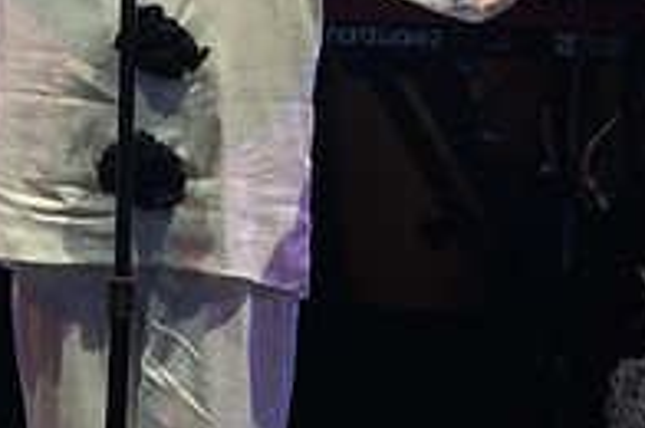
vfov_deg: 0.8
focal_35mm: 1779
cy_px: -166
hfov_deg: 1.2
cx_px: 43
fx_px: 31821
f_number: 6.3
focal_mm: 600
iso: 640
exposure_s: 1/320
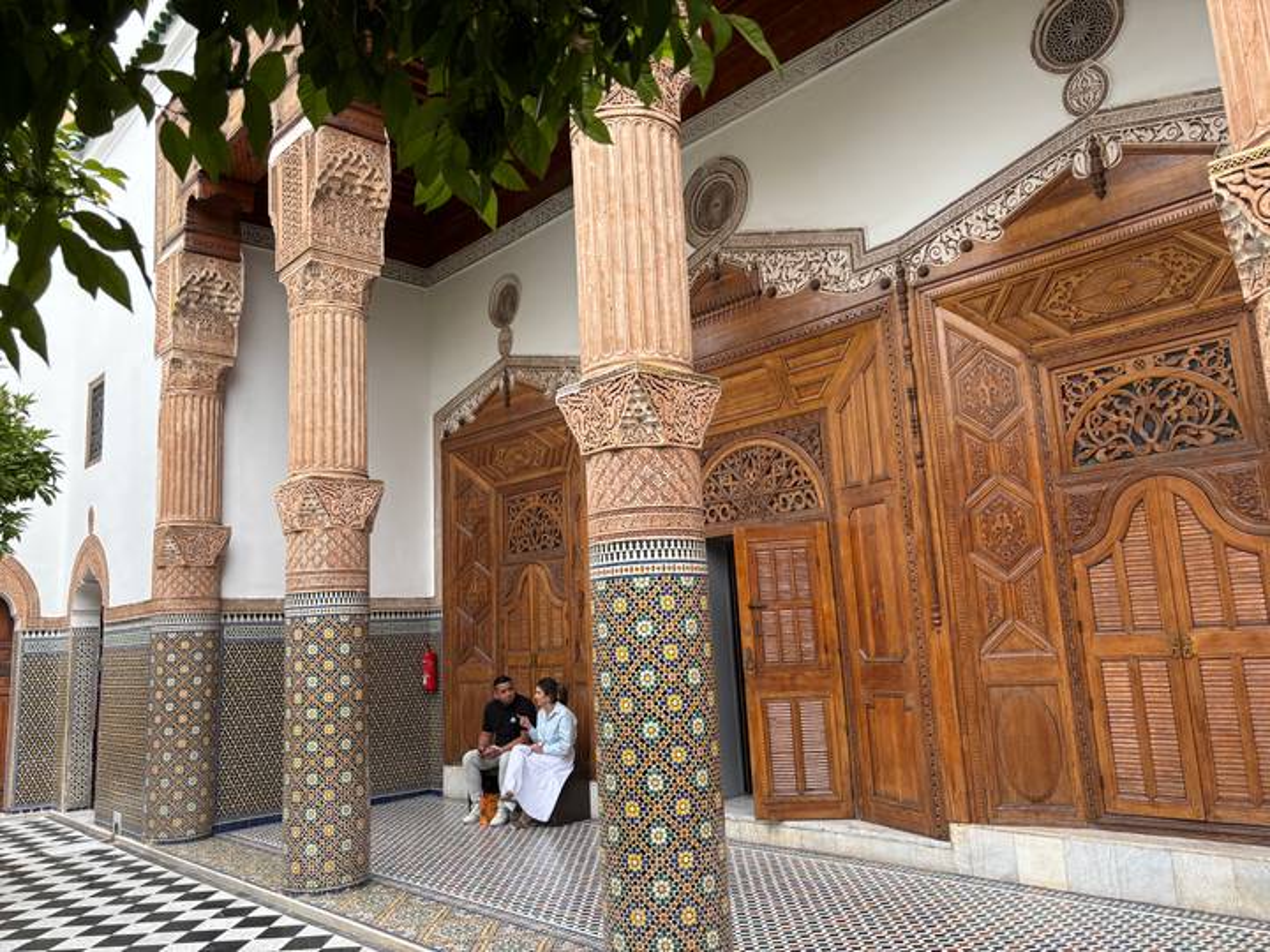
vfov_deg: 53.1
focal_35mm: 26
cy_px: 476
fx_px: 954
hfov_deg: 67.3
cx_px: 635
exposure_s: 1/473
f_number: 1.6
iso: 50
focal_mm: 5.96
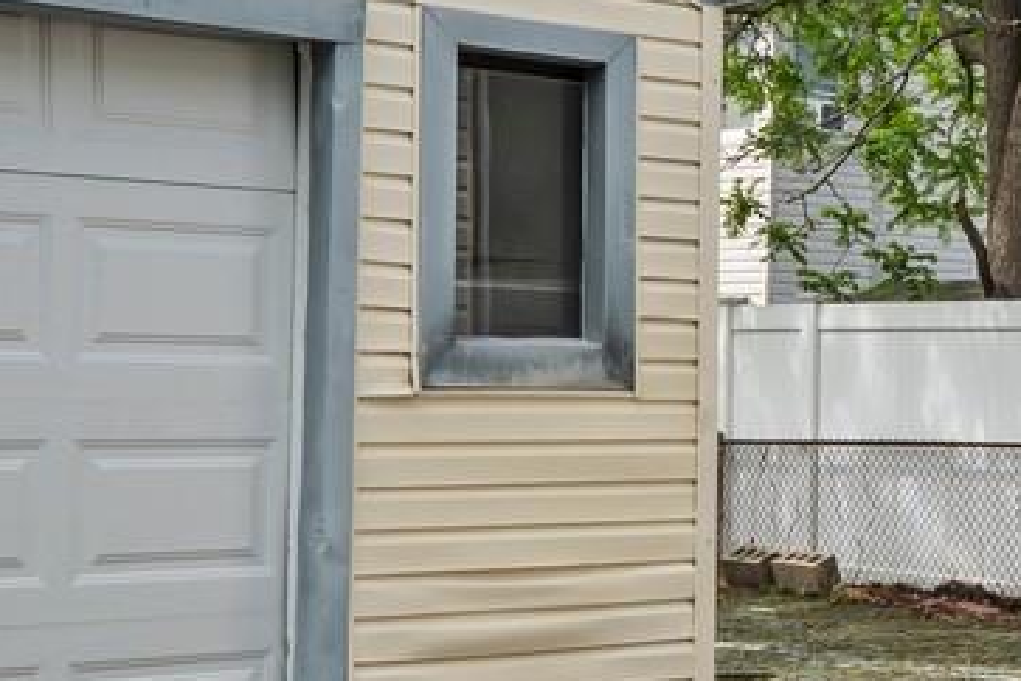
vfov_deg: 17.3
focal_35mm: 79
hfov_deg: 24.8
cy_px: 426
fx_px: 2240
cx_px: 939
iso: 250
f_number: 9
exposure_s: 1/125
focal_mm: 14
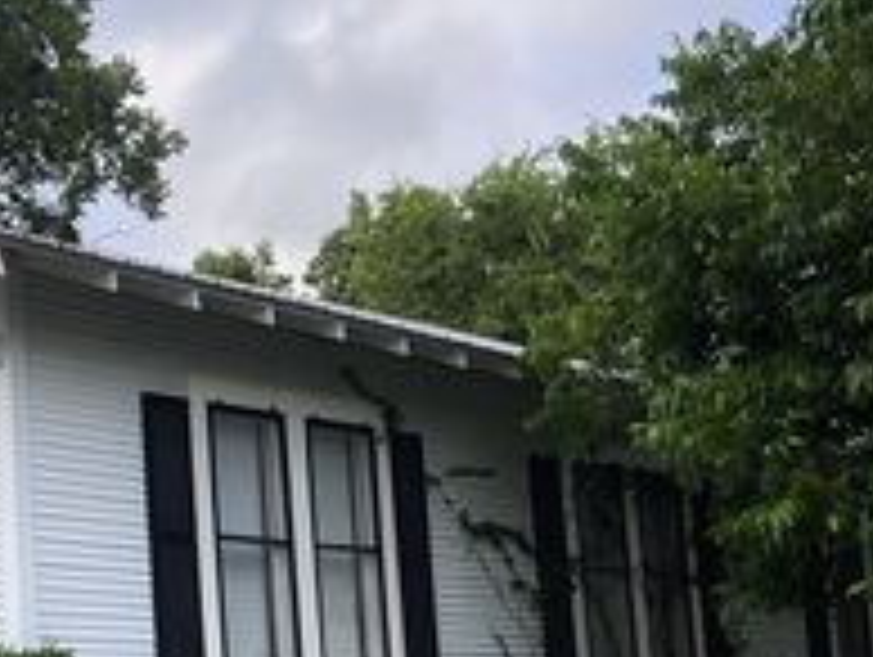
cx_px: -54
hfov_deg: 26.9
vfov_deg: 21.9
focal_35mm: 67
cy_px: 439
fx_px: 1692
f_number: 1.5
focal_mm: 5.7
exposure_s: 1/617
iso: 50
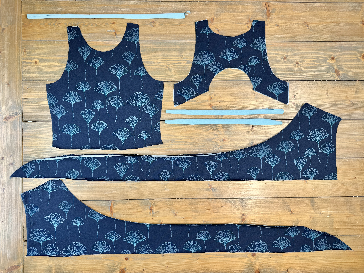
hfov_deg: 71.6
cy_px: 136
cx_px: 182
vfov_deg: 56.8
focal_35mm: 24
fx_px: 252
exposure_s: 1/121
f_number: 1.78
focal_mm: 6.76
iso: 64
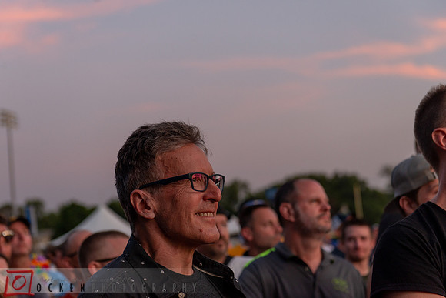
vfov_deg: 19.5
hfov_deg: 28.8
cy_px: 149
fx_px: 867
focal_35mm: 70
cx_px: 223
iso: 800
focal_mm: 70
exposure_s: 1/100
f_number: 4.5
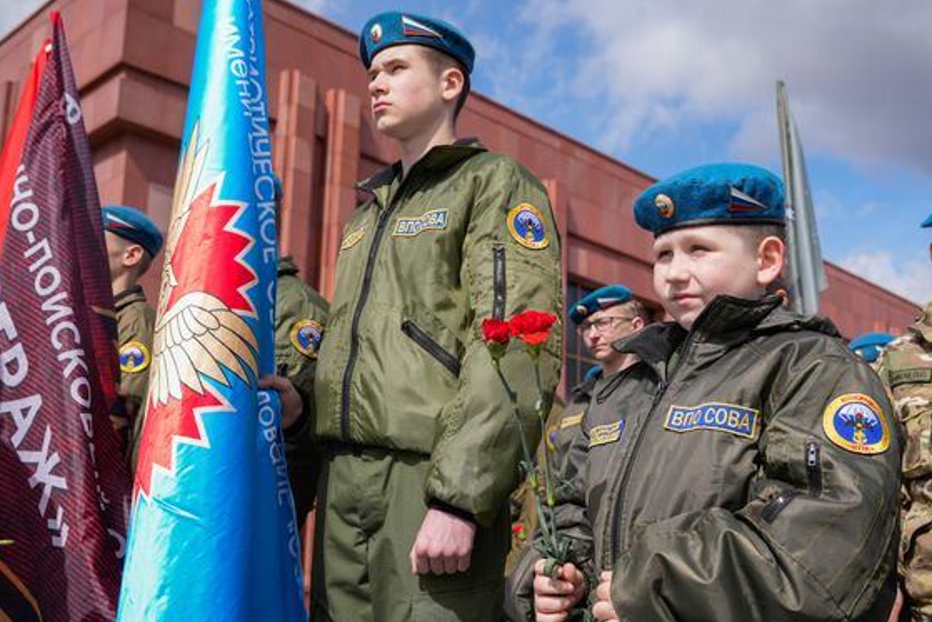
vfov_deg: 33.3
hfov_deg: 48.2
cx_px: 548
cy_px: 369
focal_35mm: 40
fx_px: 1036
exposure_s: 1/1600
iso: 320
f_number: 5
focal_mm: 32
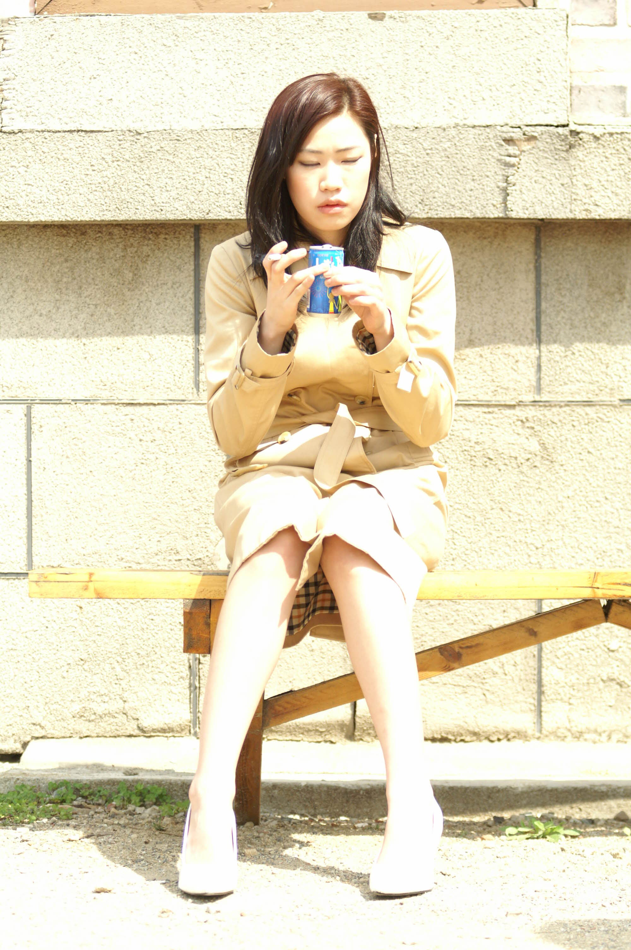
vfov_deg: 17.1
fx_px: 3161
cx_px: 316
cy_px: 475
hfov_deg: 11.4
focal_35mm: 120
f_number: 3.5
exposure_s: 1/2000
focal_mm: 80
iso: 400
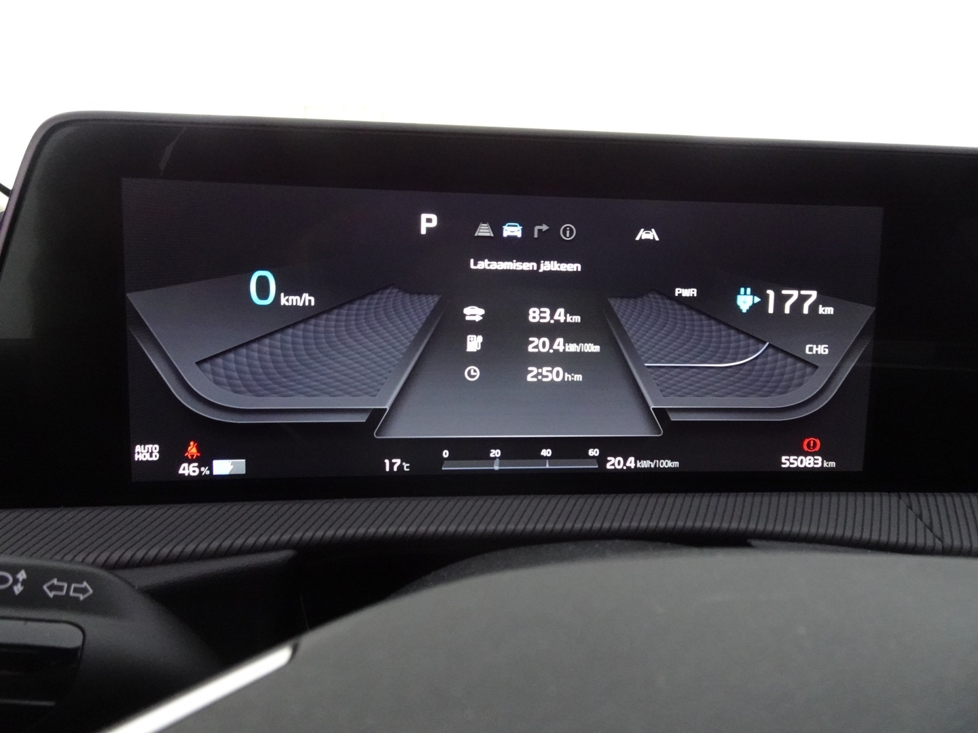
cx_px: 489
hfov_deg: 71.6
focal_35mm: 24
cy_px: 366
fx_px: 678
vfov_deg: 56.8
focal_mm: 4.25
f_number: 3.5
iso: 800
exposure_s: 1/10
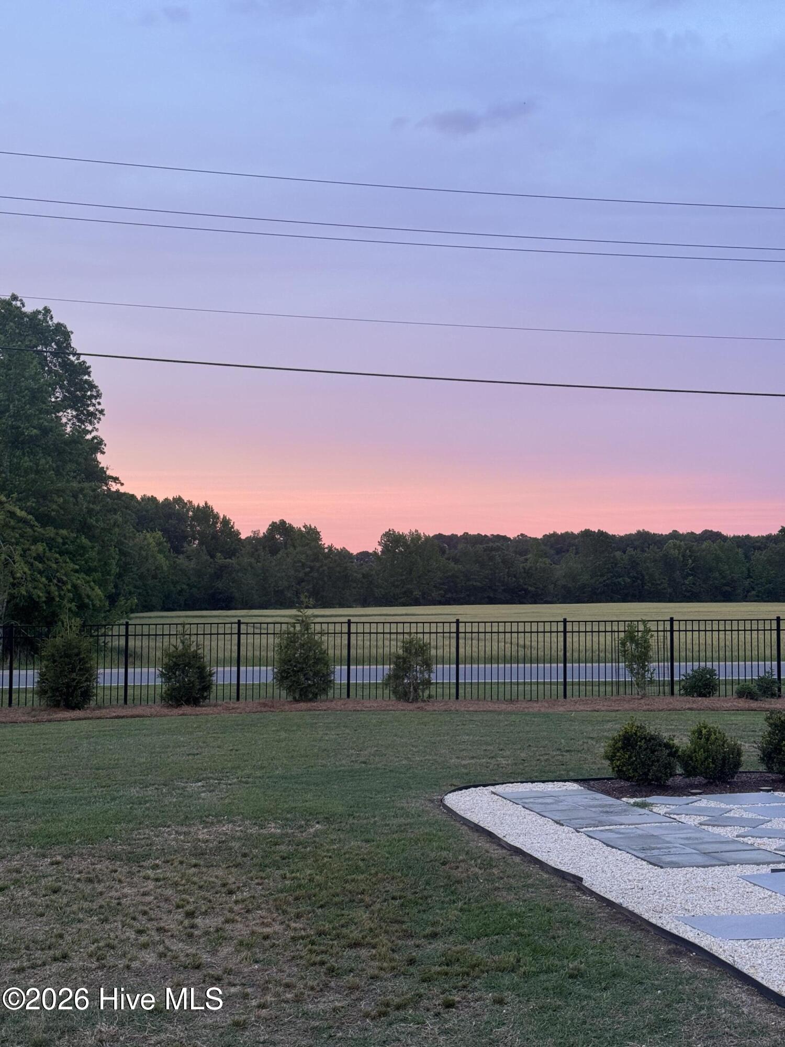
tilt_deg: +2.0
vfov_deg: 39.7
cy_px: 524
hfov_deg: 30.3
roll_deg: +0.5
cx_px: 392
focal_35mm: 48
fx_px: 1451
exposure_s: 1/108
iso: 100
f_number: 1.78
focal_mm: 6.76
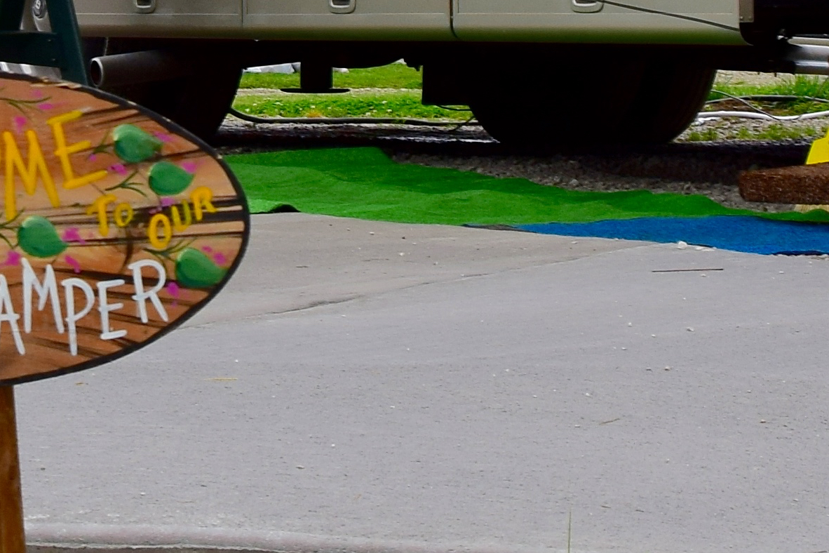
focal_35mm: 137
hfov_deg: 14.7
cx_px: 12
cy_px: -284
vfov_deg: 9.7
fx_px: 3155
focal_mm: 18
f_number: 7.1
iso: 100
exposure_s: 1/200
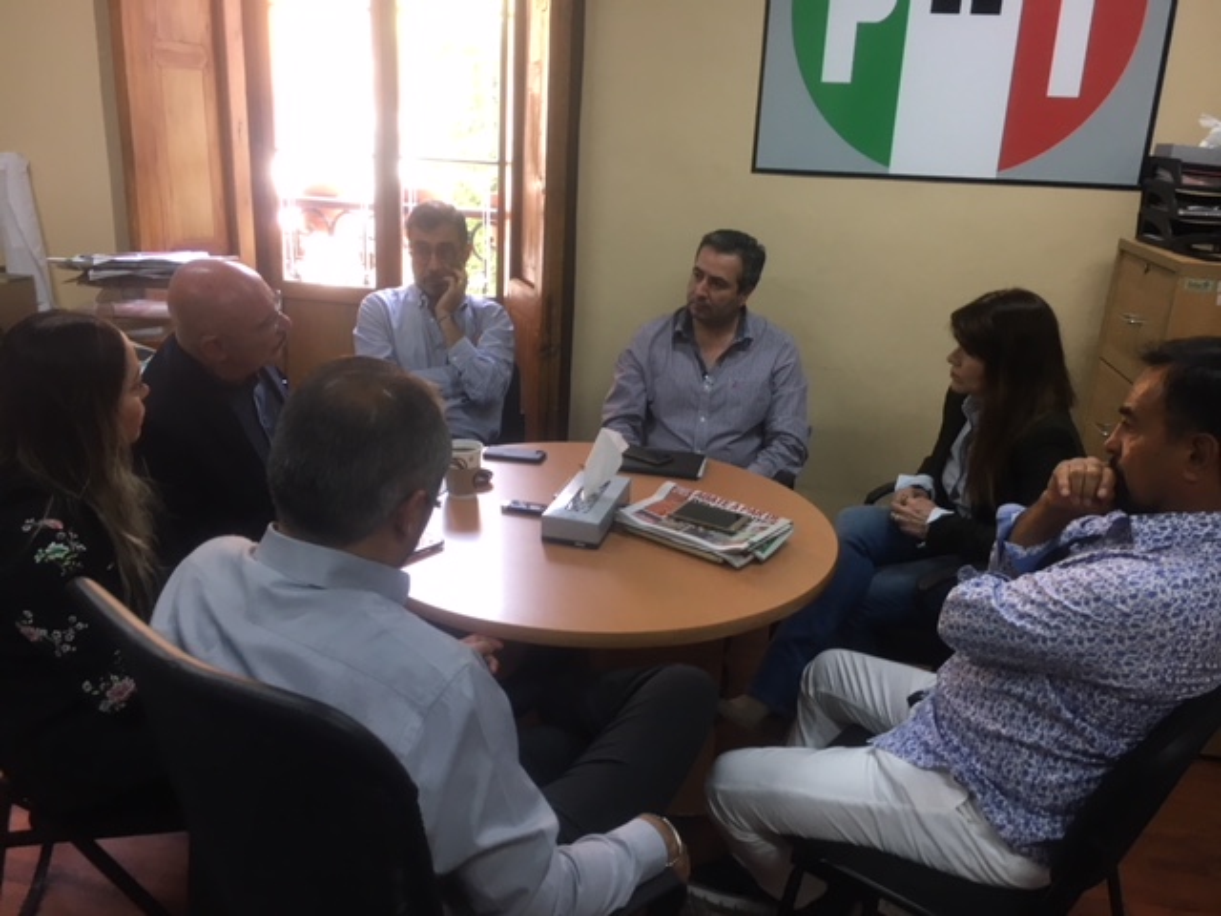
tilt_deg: -17.6
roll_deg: -3.6
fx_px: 1023
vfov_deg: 48.2
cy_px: 458
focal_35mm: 29
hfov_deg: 61.7
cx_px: 610
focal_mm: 4.15
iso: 64
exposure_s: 1/30
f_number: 2.2
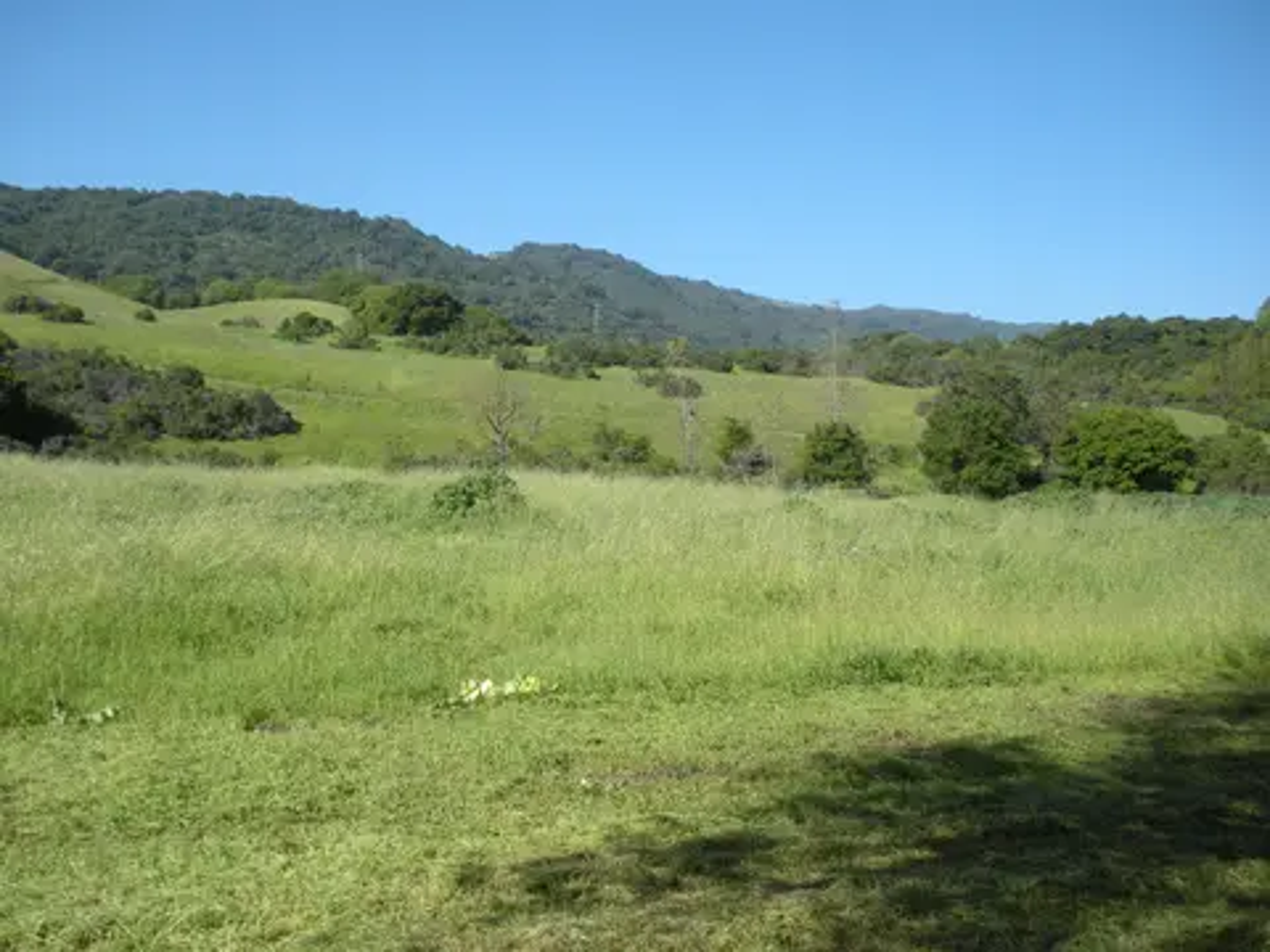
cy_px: 476
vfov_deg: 39.7
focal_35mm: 36
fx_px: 1321
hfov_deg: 51.4
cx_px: 635
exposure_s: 1/460
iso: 64
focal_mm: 6.3
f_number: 3.5
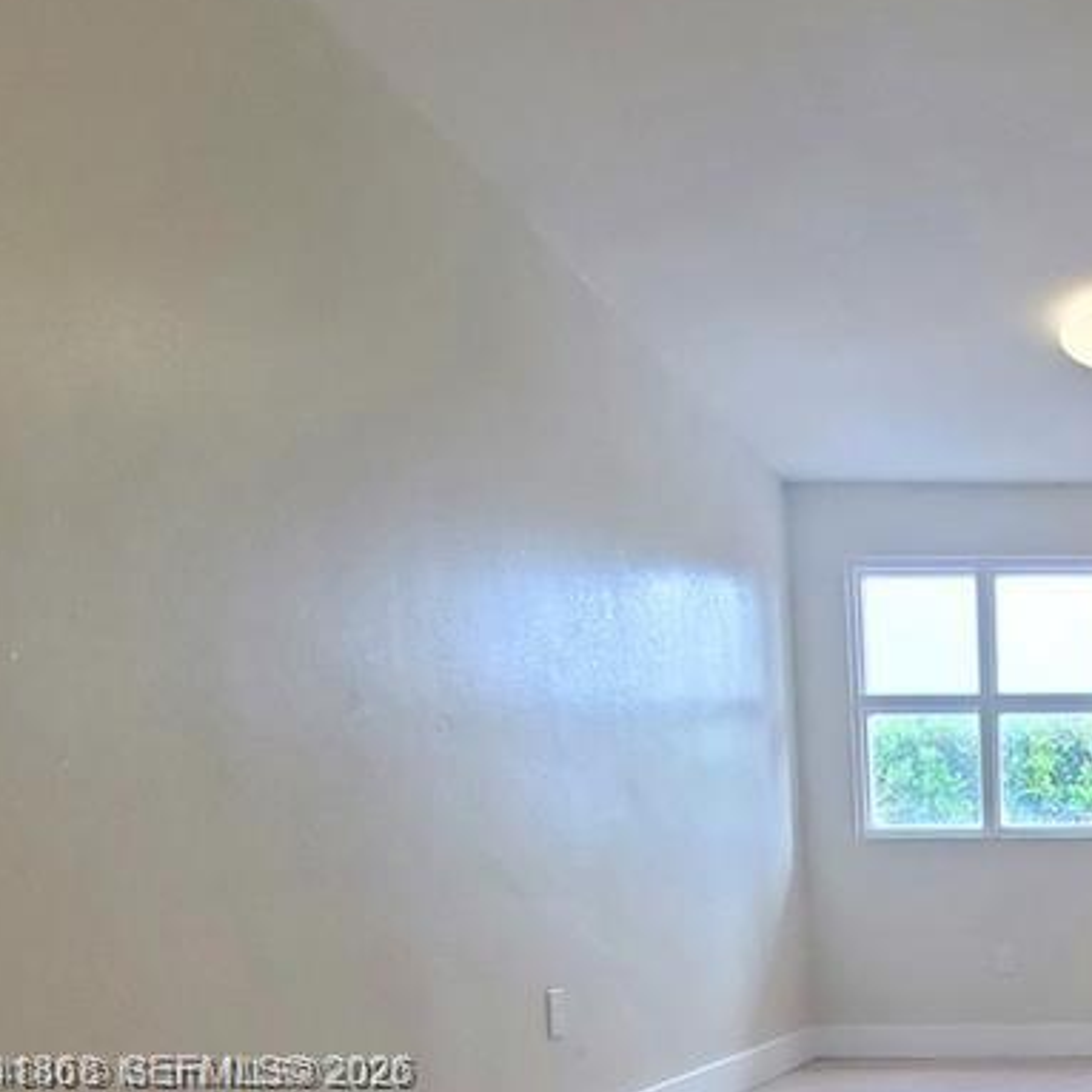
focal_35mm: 36
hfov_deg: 38.9
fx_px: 1285
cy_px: 1075
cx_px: 1169
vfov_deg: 40.7
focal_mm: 1.8
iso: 100
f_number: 2.2
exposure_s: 1/59
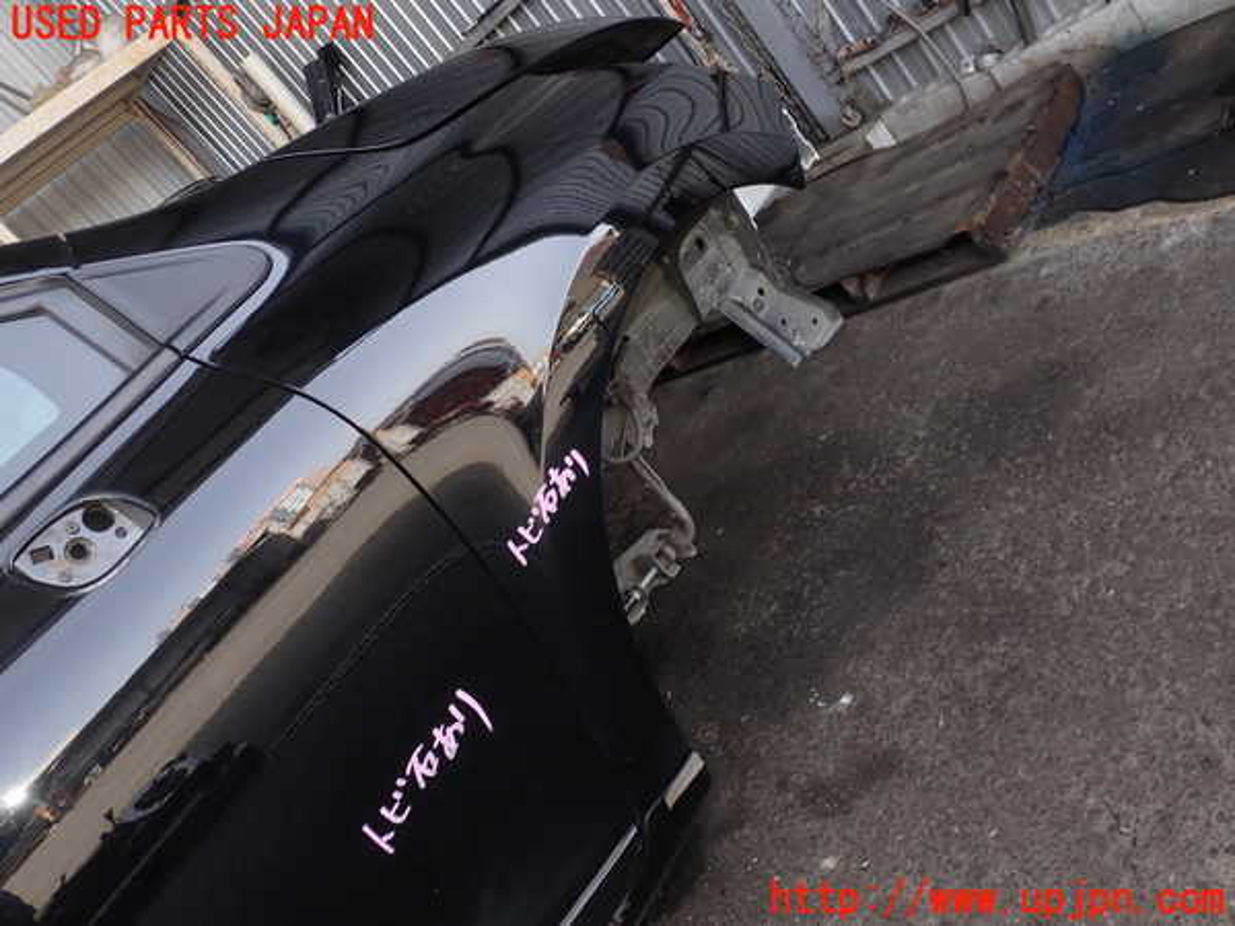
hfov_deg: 60.0
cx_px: 618
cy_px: 463
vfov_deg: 46.8
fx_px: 1070
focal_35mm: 30
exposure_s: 1/80
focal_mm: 5.4
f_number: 3.2
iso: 100
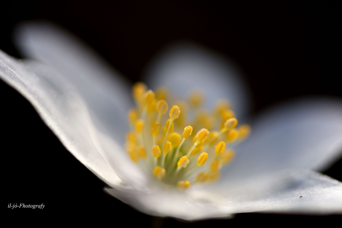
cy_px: 114
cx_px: 171
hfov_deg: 13.0
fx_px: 1496
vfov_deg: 8.7
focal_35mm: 158
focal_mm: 105
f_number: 5.6
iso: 180
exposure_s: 1/640
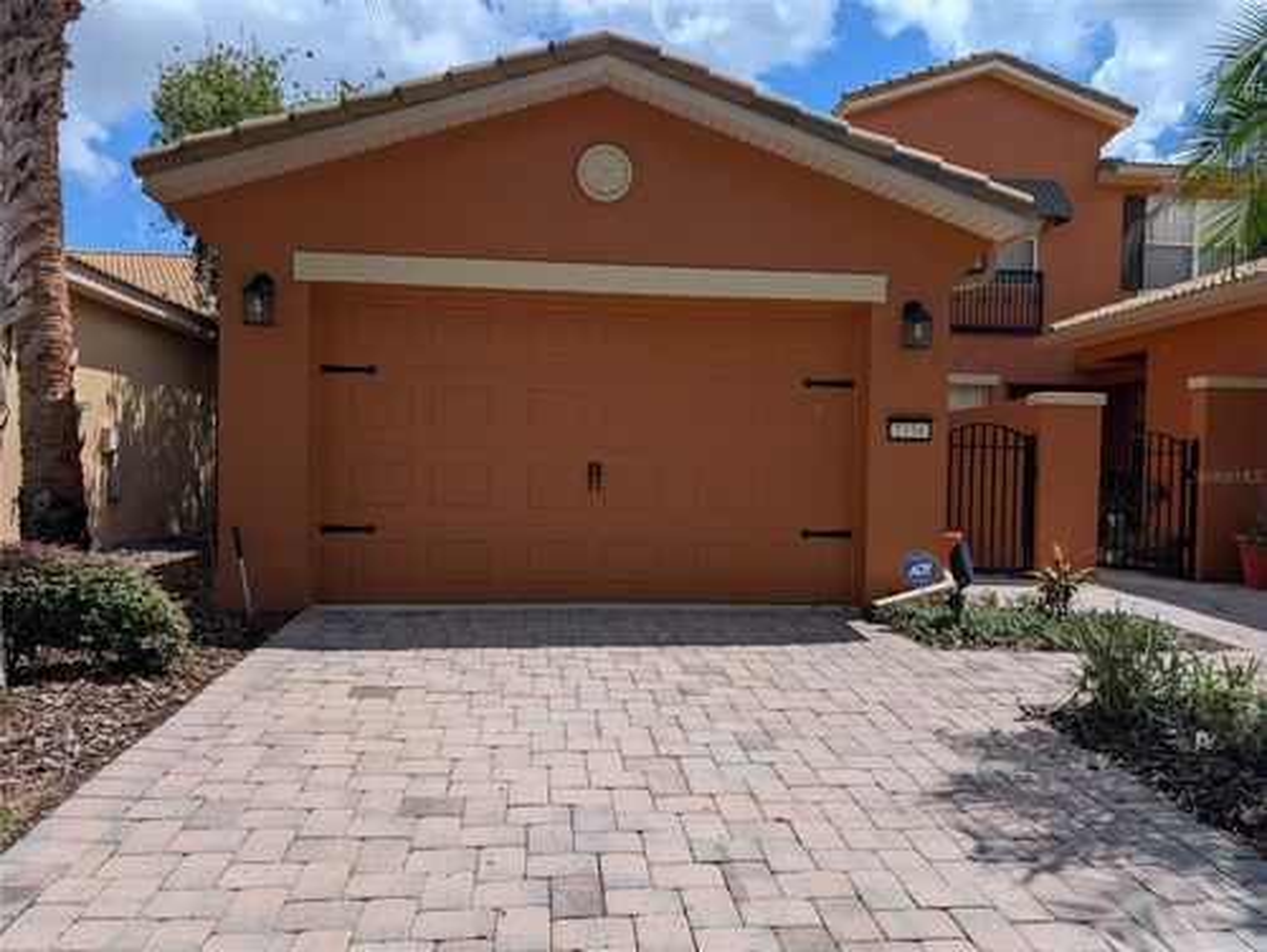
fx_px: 879
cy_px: 476
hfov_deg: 71.5
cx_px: 634
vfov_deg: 56.9
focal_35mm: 24
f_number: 1.68
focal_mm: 6.9
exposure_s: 1/1727
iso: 23
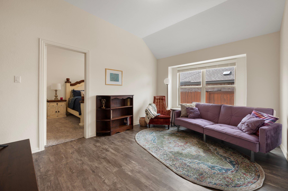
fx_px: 112
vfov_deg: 81.1
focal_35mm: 14
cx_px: 144
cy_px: 96
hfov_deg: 104.3
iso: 100
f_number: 8
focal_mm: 14
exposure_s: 1/1.67
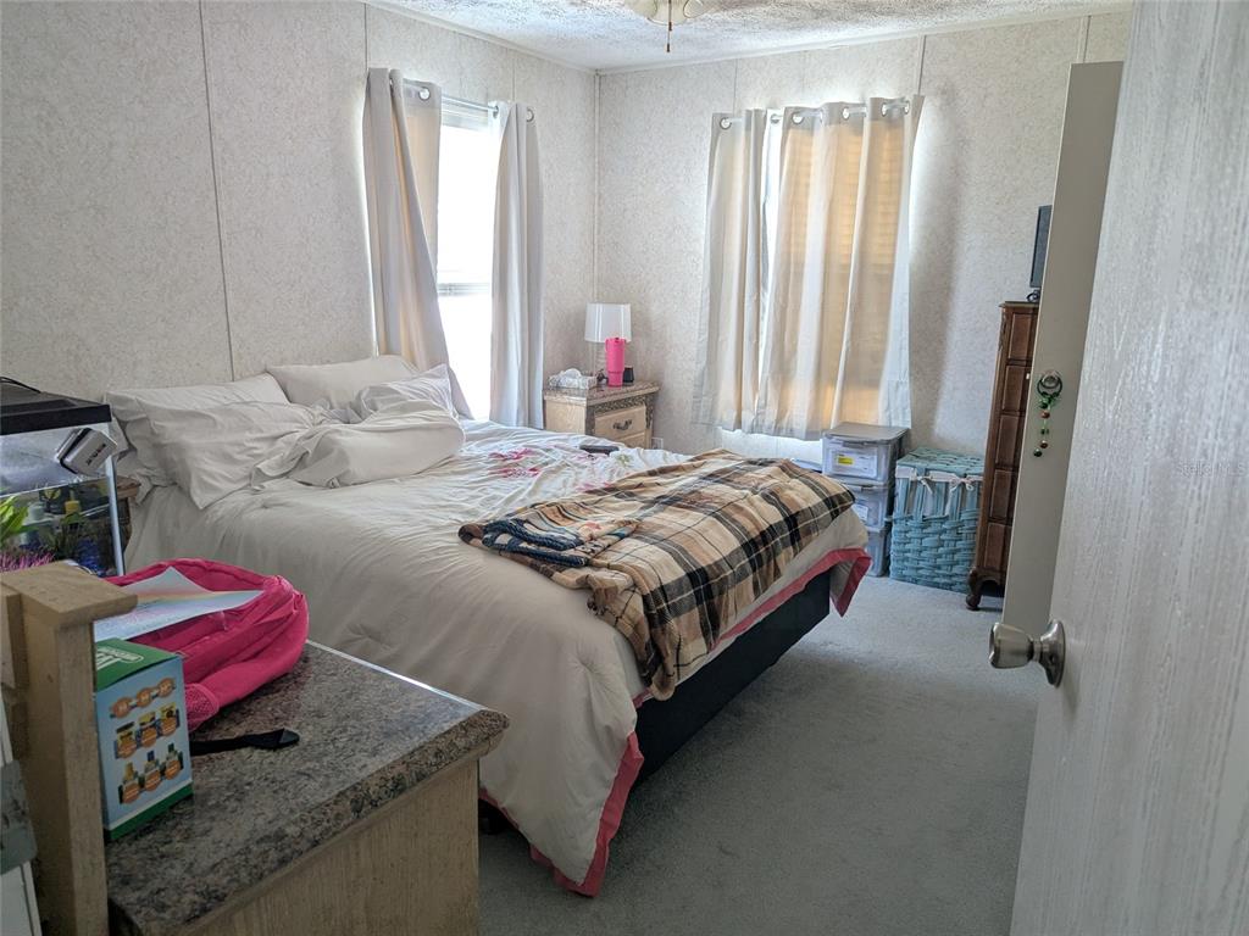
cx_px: 624
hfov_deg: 71.6
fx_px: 866
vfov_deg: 56.8
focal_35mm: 24
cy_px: 468
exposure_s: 1/39
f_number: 1.85
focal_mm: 6.81
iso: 86
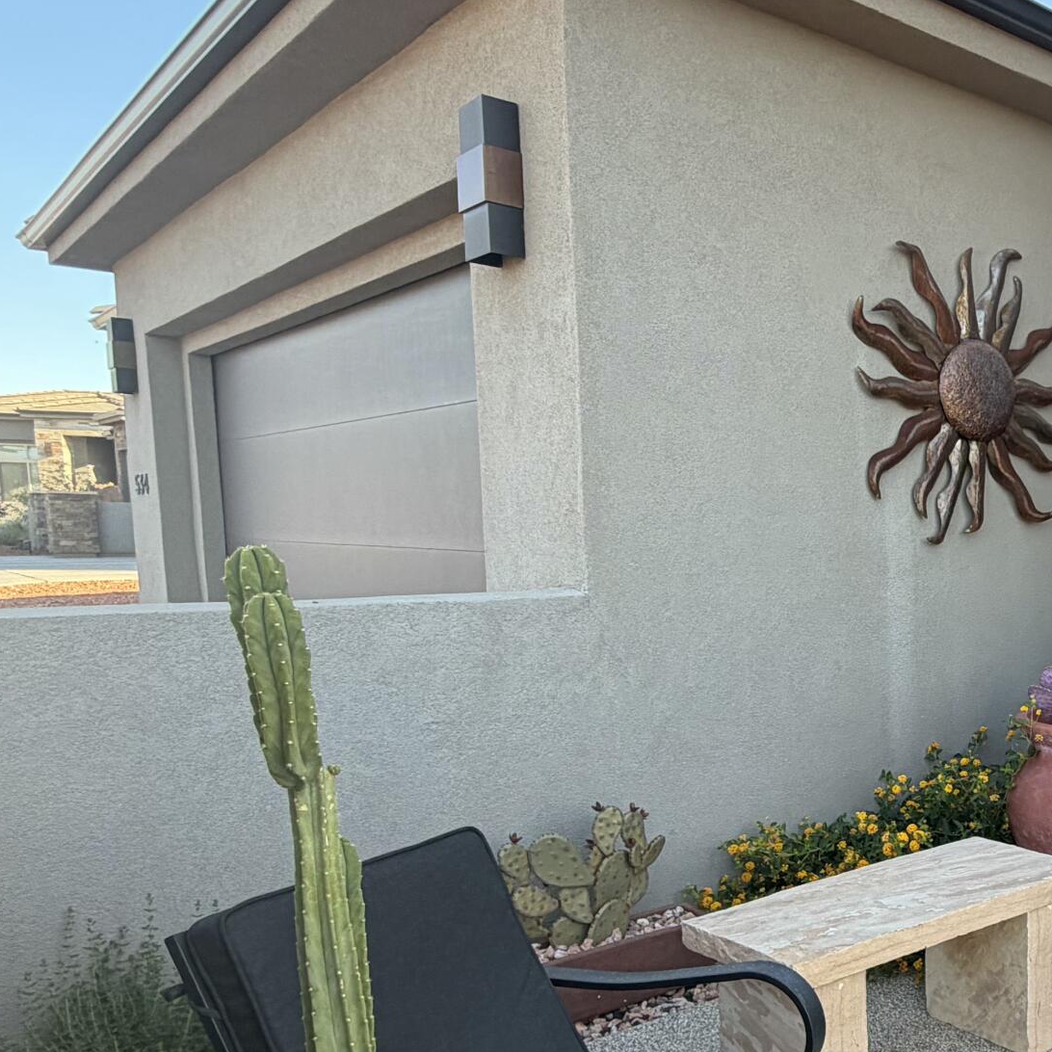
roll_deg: +0.1
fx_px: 1169
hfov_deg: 41.4
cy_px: 674
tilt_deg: -6.6
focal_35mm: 34
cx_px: 1078
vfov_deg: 47.9
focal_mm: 2.22
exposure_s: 1/175
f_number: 2.2
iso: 50
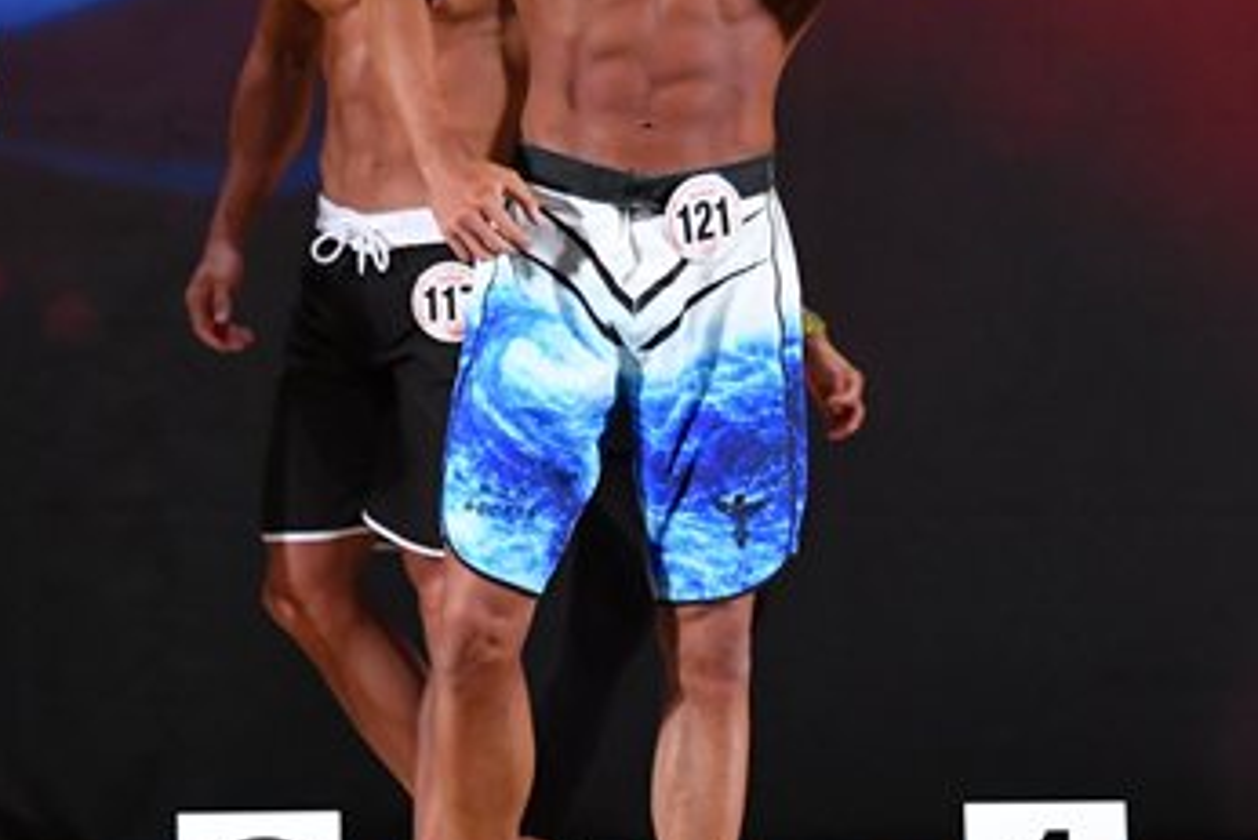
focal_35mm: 452
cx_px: 751
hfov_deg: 4.6
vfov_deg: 3.0
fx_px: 15801
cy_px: 262
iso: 3200
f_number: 5.6
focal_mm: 135
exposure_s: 1/400
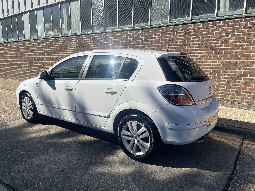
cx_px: 128
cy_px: 96
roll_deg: +0.6
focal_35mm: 26
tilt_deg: -10.1
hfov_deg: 67.3
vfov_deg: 53.1
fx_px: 192
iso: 32
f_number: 1.6
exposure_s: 1/4292
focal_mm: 4.2
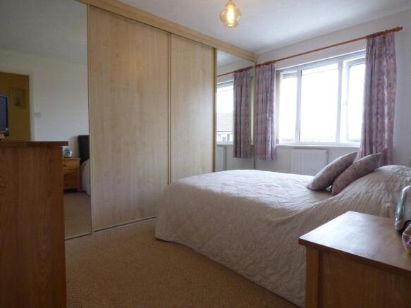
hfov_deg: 81.8
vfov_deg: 66.0
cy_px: 154
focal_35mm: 20
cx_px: 206
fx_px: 237
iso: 400
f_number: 7.1
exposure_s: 1/30
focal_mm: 3.58
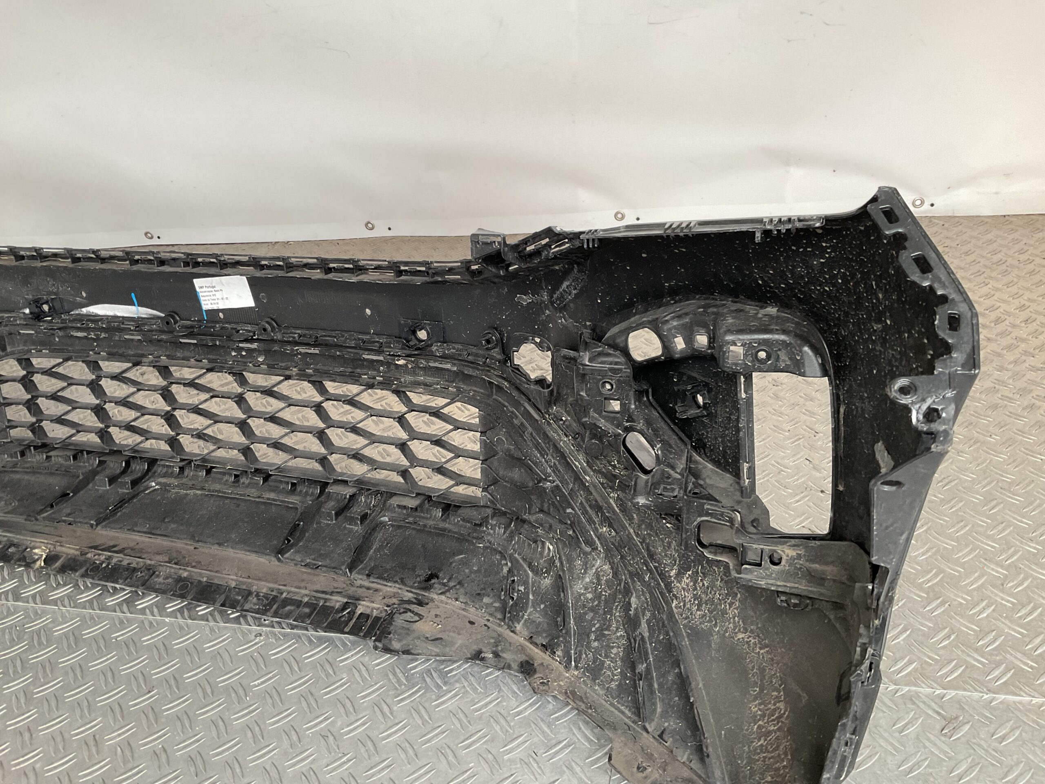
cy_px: 392
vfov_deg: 48.2
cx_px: 522
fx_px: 875
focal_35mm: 29
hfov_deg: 61.7
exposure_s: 1/120
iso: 64
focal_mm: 3
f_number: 1.8
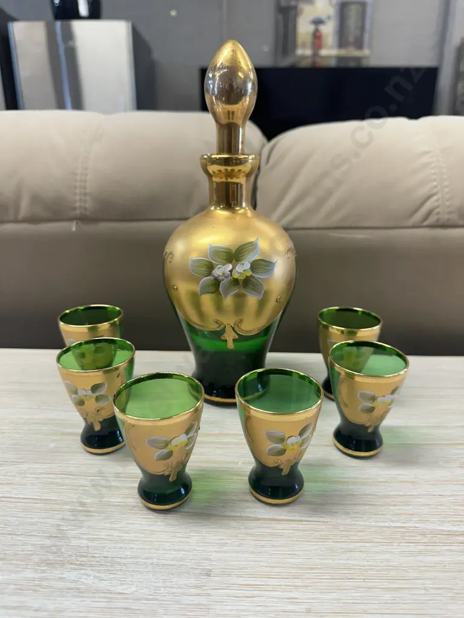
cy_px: 309
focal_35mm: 24
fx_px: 429
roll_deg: -0.1
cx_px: 232
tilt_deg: -19.4
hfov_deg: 56.8
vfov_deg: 71.6
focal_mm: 6.86
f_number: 1.78
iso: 125
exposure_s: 1/100
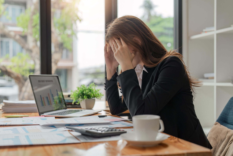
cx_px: 116
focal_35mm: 50
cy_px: 78
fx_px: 324
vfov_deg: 27.0
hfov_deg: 39.6
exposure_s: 1/250
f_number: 2.8
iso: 100
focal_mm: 50
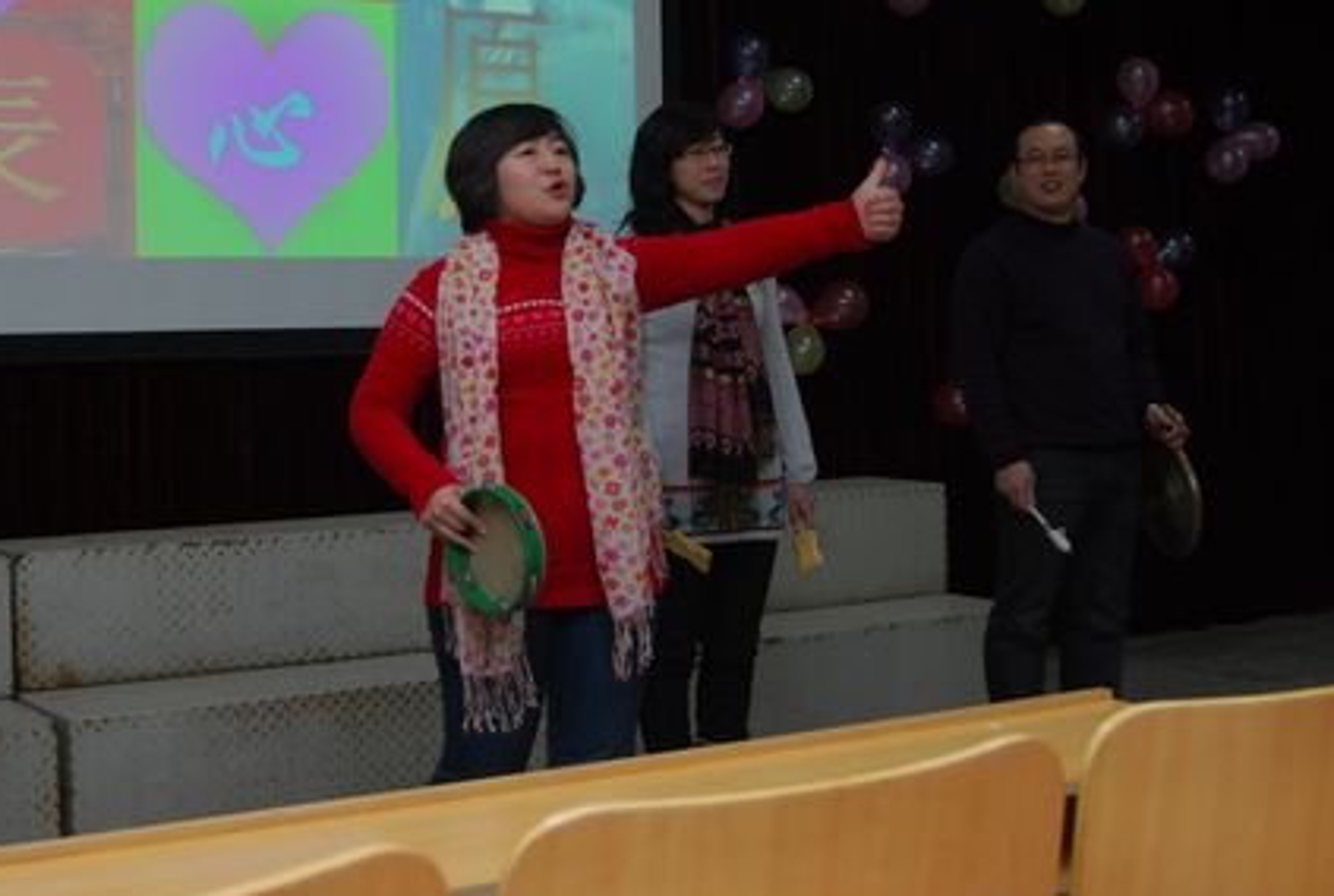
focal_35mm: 59
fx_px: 2191
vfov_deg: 22.9
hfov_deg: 33.7
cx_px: 486
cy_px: 248
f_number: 4
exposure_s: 1/60
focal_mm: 26
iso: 560
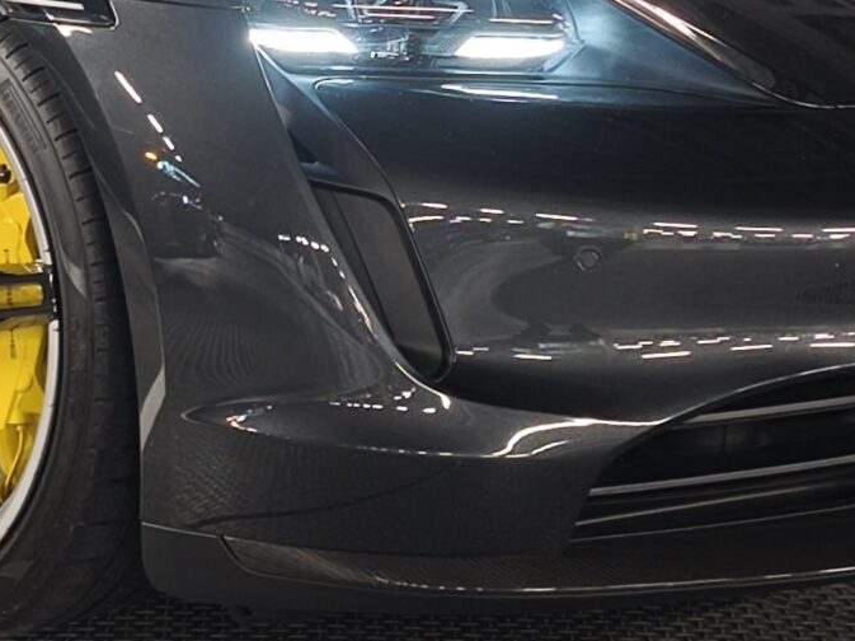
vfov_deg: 12.4
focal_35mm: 118
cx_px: 175
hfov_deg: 16.6
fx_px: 2913
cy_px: -1
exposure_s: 1/50
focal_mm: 6.57
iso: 400
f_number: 1.6
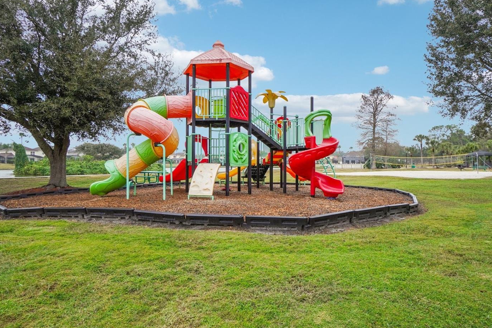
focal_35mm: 23
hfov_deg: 77.1
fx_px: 309
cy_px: 183
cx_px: 247
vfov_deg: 55.8
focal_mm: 13
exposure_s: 1/160
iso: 400
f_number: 8
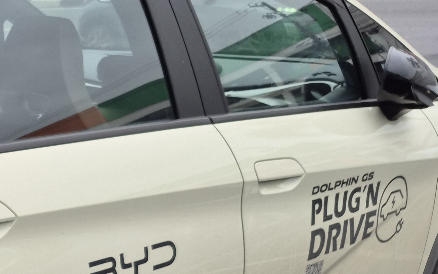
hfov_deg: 23.4
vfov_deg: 16.4
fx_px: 919
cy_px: 305
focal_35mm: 77
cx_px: -146
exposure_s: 1/194
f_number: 1.8
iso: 25
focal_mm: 5.4
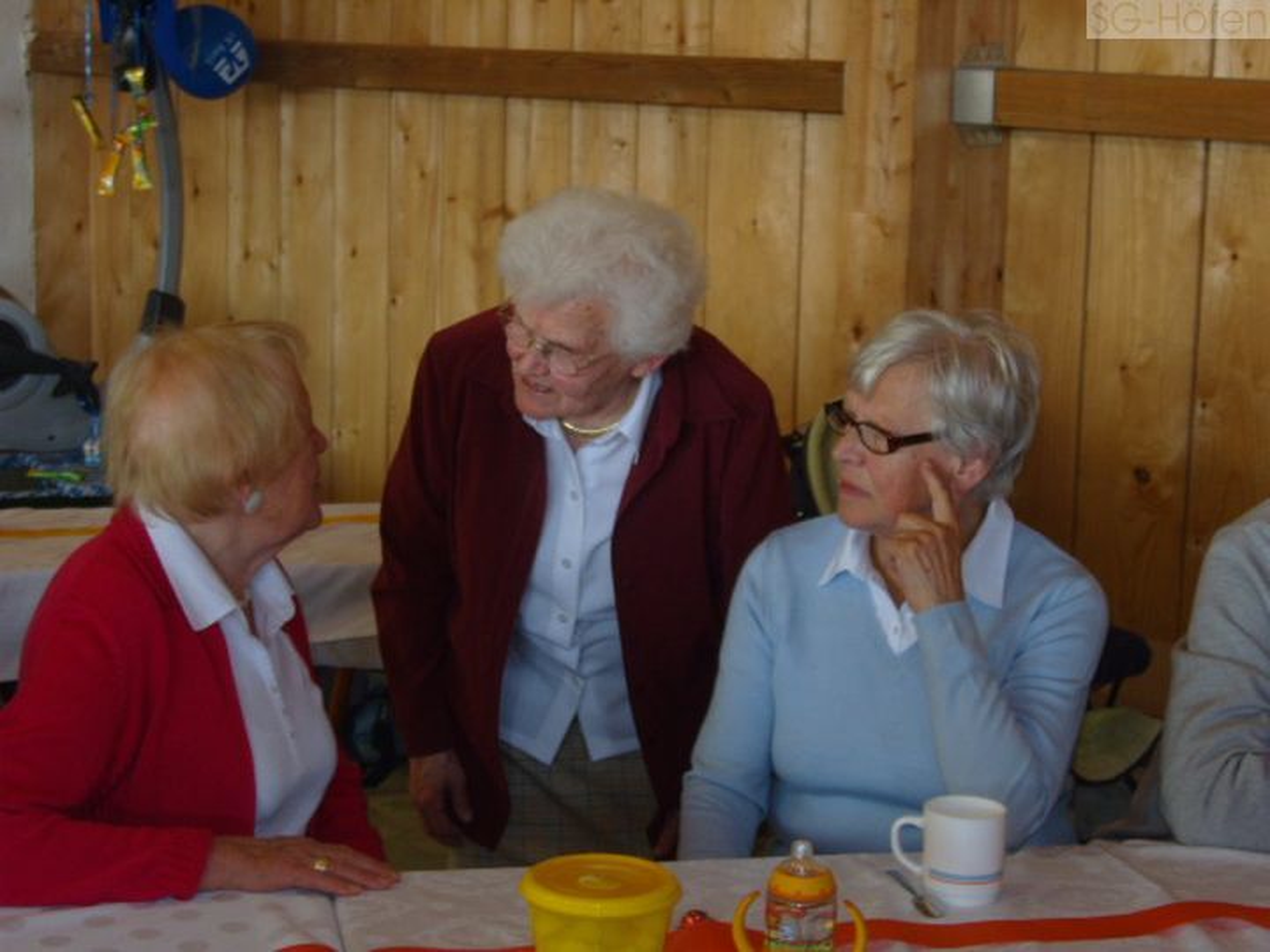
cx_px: 635
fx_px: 2642
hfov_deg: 27.0
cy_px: 476
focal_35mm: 72
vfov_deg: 20.4
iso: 133
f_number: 4.1
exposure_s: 1/45
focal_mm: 15
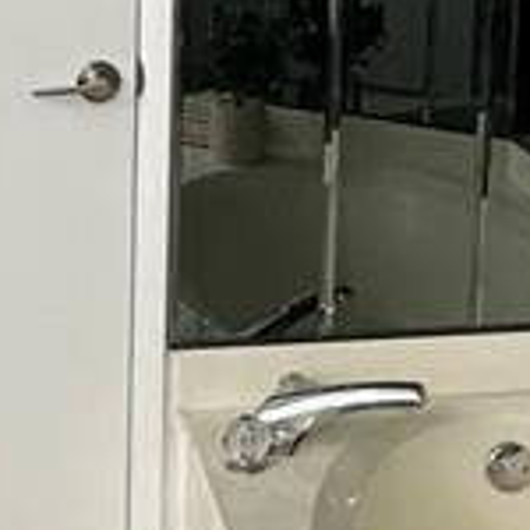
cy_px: -67
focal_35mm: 99
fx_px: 1715
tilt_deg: -4.5
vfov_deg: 17.0
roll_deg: -2.4
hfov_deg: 17.5
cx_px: 357
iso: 250
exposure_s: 1/120
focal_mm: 2.22
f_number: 2.2
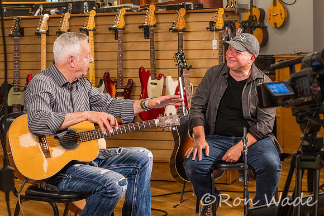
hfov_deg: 24.2
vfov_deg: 16.3
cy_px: 95
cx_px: 166
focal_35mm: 84
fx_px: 755
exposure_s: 1/200
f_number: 6.3
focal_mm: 75
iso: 16000
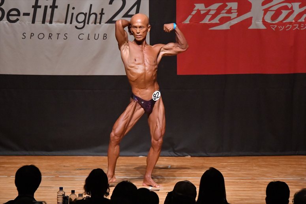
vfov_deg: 5.1
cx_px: 153
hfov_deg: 7.6
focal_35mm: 270
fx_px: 2294
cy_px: 102
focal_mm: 180
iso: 10000
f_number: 5.6
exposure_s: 1/400
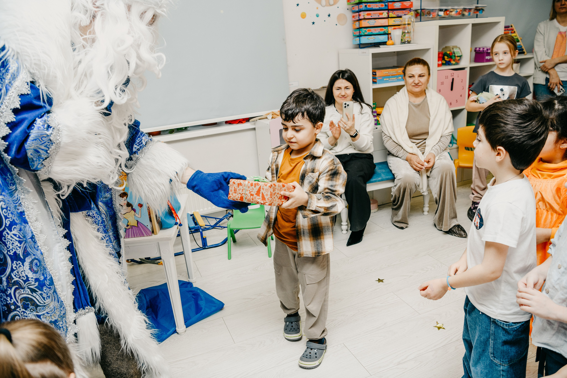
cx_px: 284
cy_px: 189
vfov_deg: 46.4
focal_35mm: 28
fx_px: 441
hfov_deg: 65.5
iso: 250
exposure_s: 1/160
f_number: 4.5
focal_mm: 28
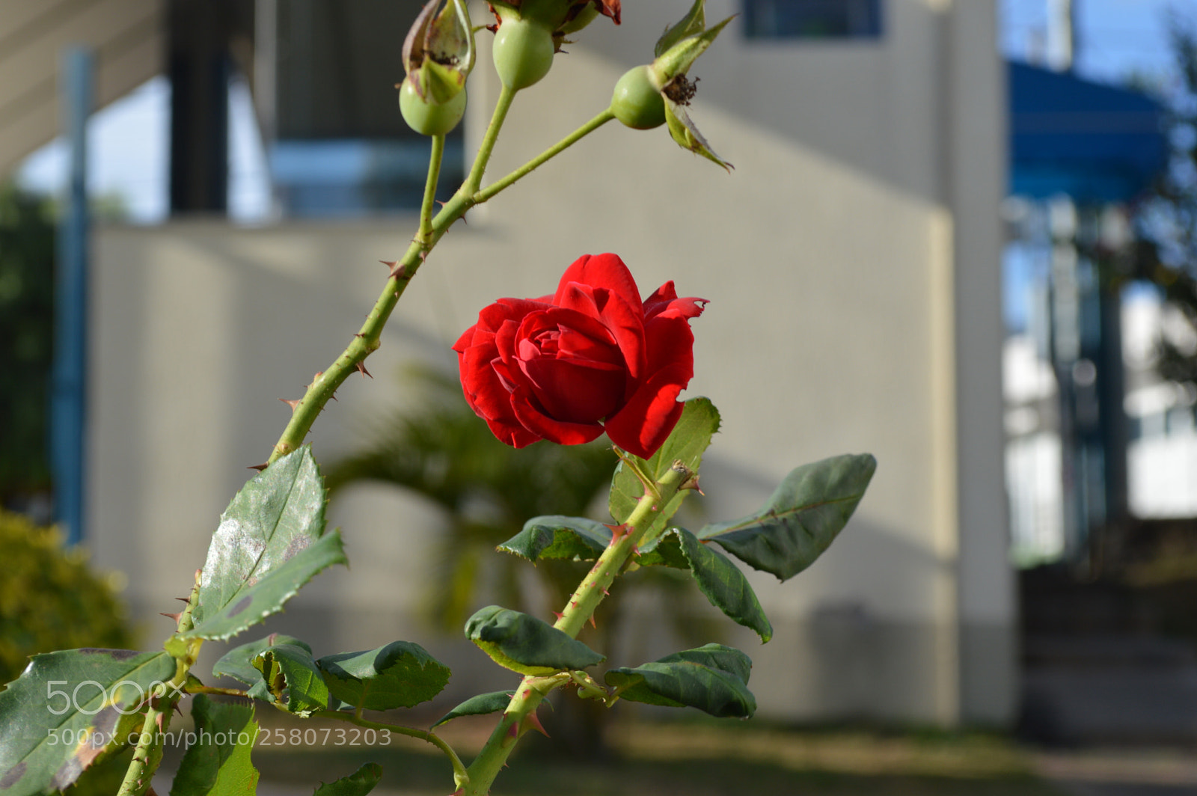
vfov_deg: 16.5
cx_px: 598
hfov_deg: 24.6
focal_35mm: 82
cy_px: 398
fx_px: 2741
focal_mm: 55
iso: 110
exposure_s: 1/125
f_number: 8
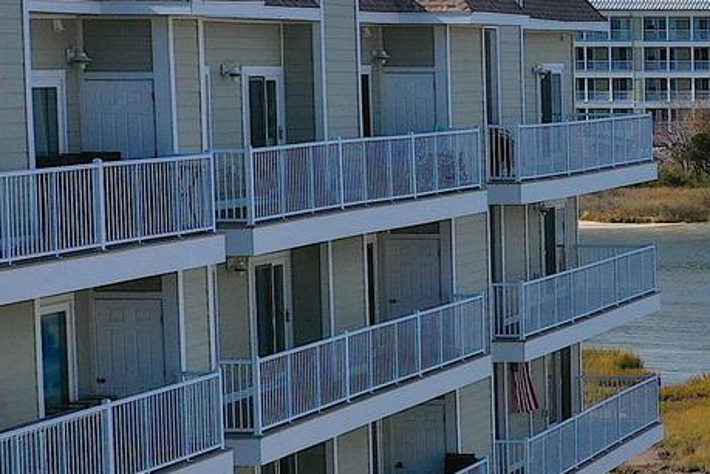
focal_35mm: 125
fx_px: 2465
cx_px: 1318
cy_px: 276
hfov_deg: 14.3
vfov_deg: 11.0
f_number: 6.3
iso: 100
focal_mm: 10.26
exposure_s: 1/640
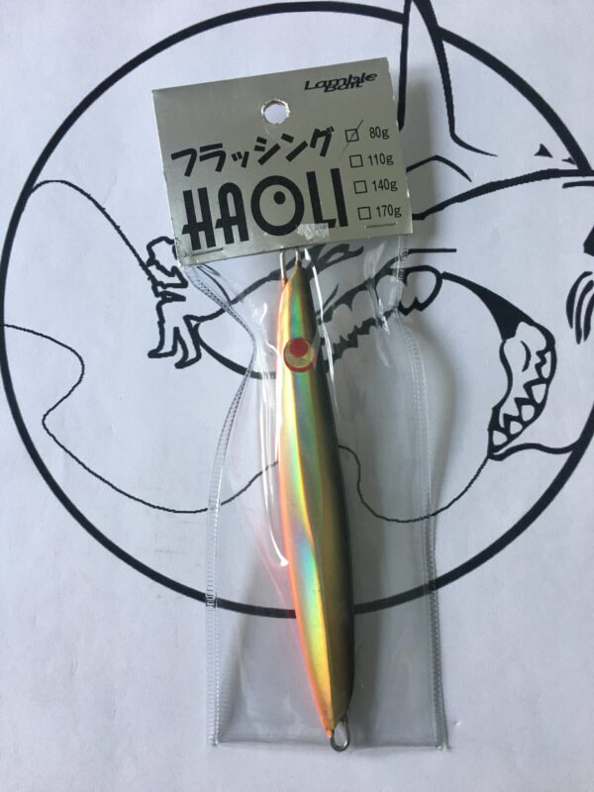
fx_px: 664
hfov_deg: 48.2
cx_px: 297
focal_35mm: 29
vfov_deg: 61.7
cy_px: 396
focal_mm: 4.15
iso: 50
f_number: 2.2
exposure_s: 1/33
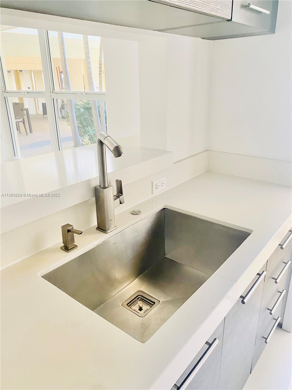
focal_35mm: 26
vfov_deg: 67.3
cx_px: 146
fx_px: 292
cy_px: 195
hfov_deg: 53.1
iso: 160
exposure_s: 1/60
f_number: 1.8
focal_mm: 4.25
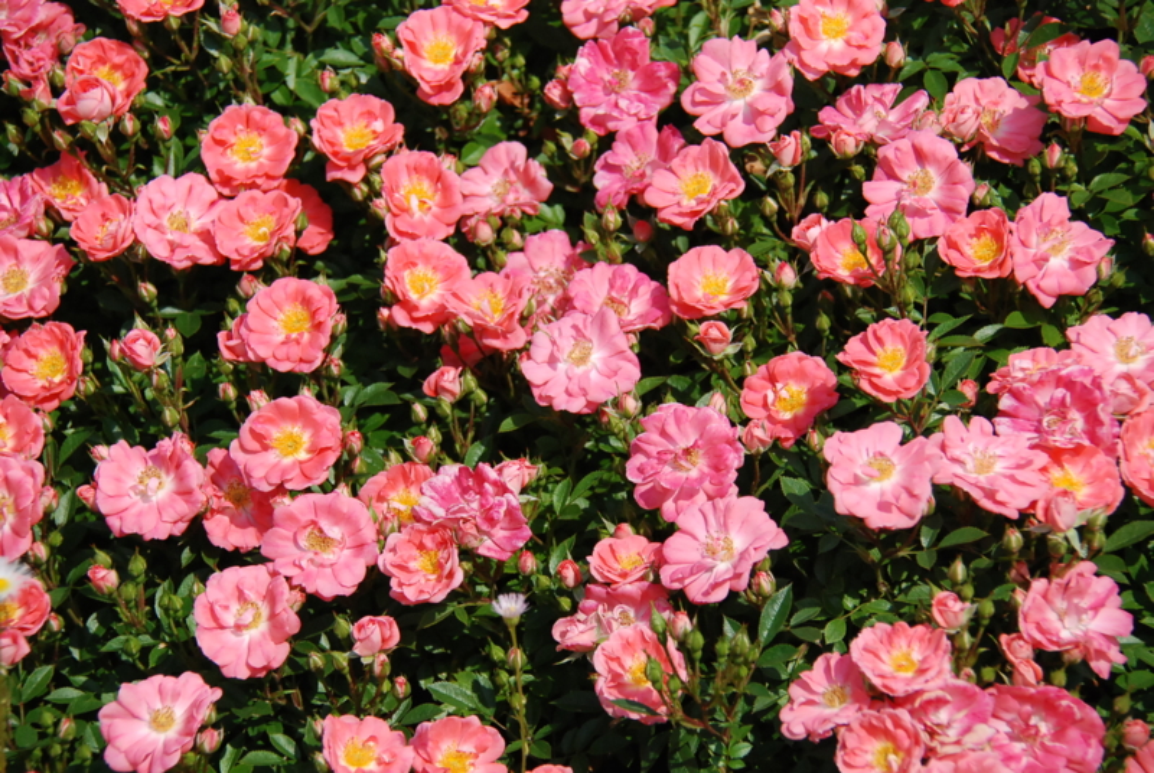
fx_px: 7464
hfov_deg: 8.8
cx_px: 577
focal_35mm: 232
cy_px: 386
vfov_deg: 5.9
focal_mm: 155
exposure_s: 1/3200
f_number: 7.1
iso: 800
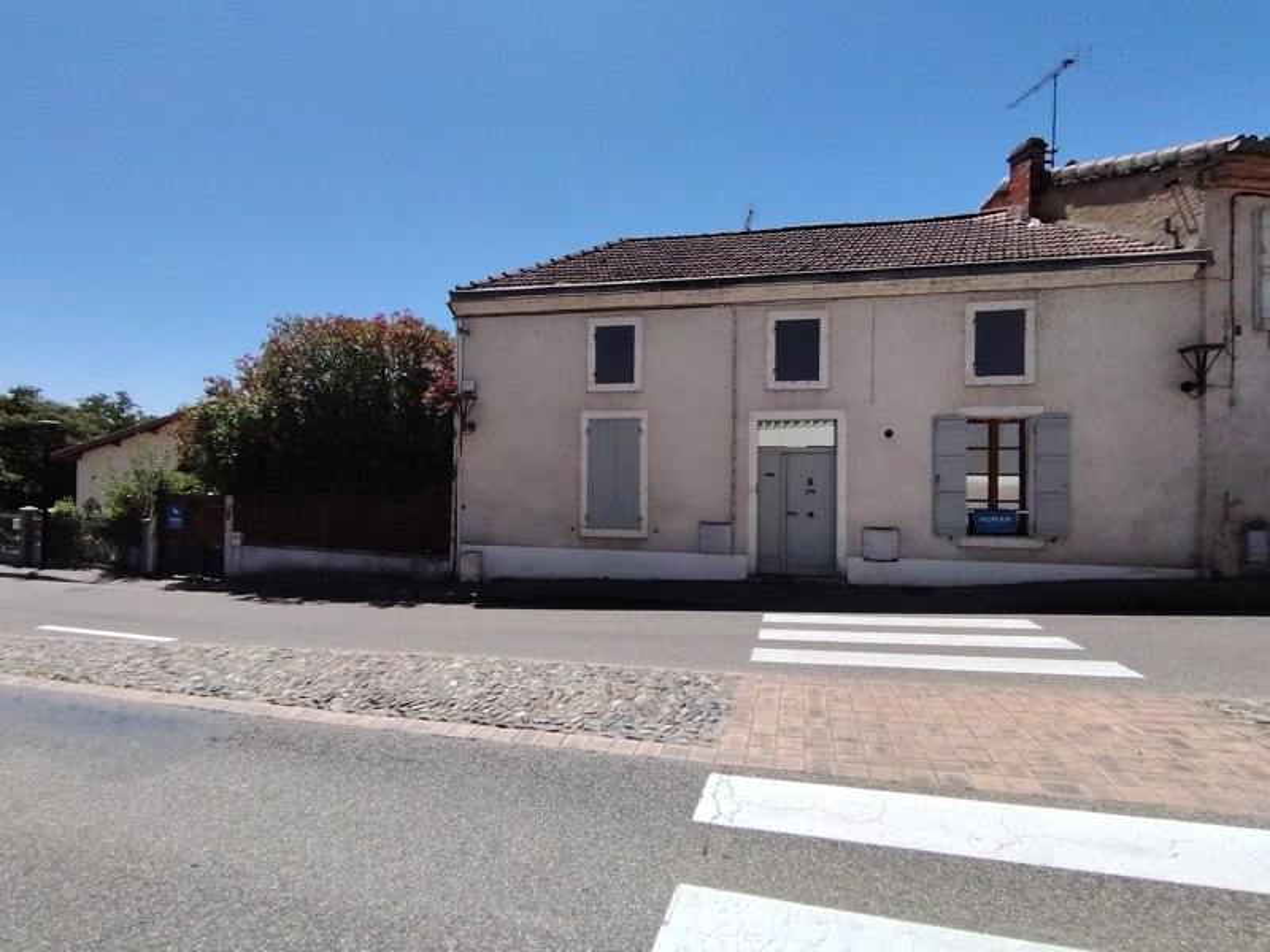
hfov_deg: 91.0
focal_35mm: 17
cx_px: 635
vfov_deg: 74.7
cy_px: 476
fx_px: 624
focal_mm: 1.43
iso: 100
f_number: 2.2
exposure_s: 1/1854
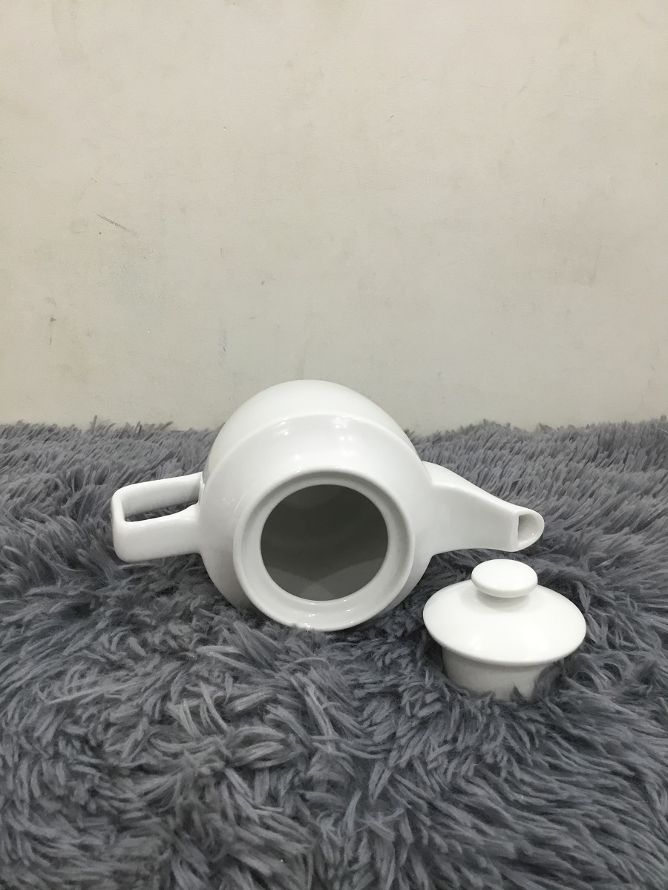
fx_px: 798
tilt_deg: -18.4
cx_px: 334
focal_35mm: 31
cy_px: 445
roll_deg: -0.3
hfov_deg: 45.4
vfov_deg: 58.4
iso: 80
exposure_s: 1/33
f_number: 2.4
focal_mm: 3.3
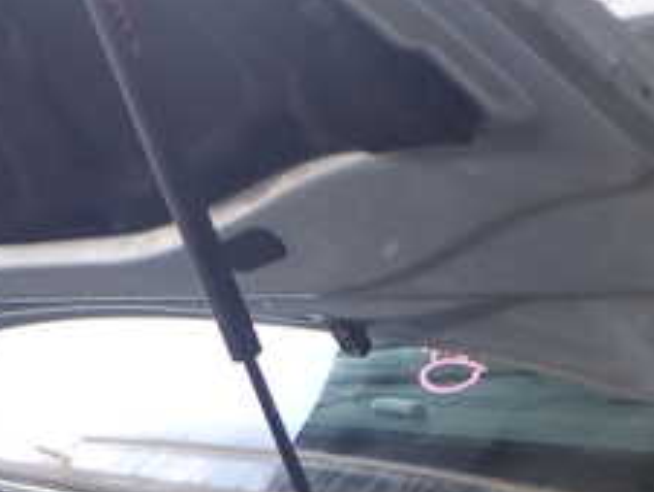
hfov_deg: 23.7
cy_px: 271
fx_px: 1512
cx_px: 61
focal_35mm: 80
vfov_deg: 18.4
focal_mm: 5.4
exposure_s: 1/60
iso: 200
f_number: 2.3
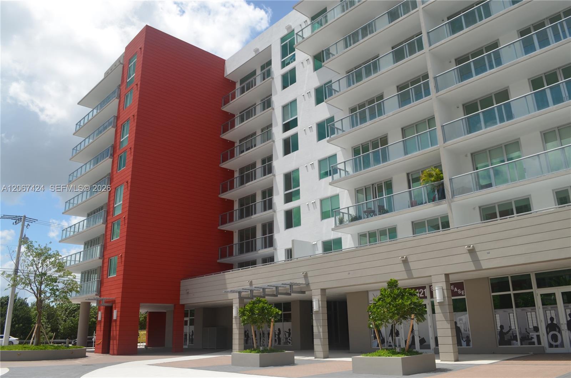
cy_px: 189
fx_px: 427
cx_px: 286
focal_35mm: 27
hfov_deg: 67.5
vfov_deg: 47.7
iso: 180
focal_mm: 18
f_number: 8
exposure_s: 1/250
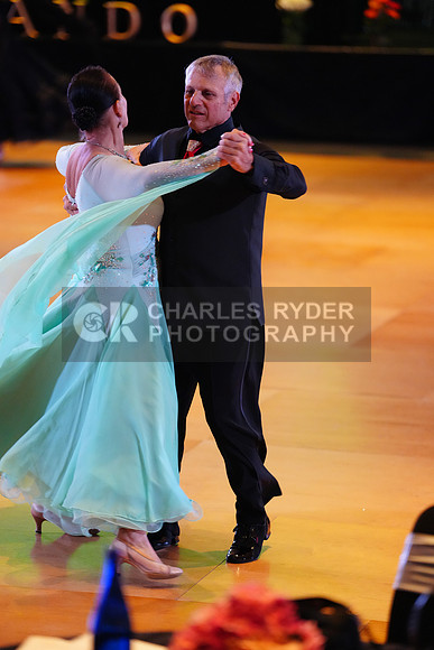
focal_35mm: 162
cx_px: 217
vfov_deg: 12.7
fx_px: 2928
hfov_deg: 8.5
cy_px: 325
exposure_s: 1/400
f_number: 2.8
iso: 5000
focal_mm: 162
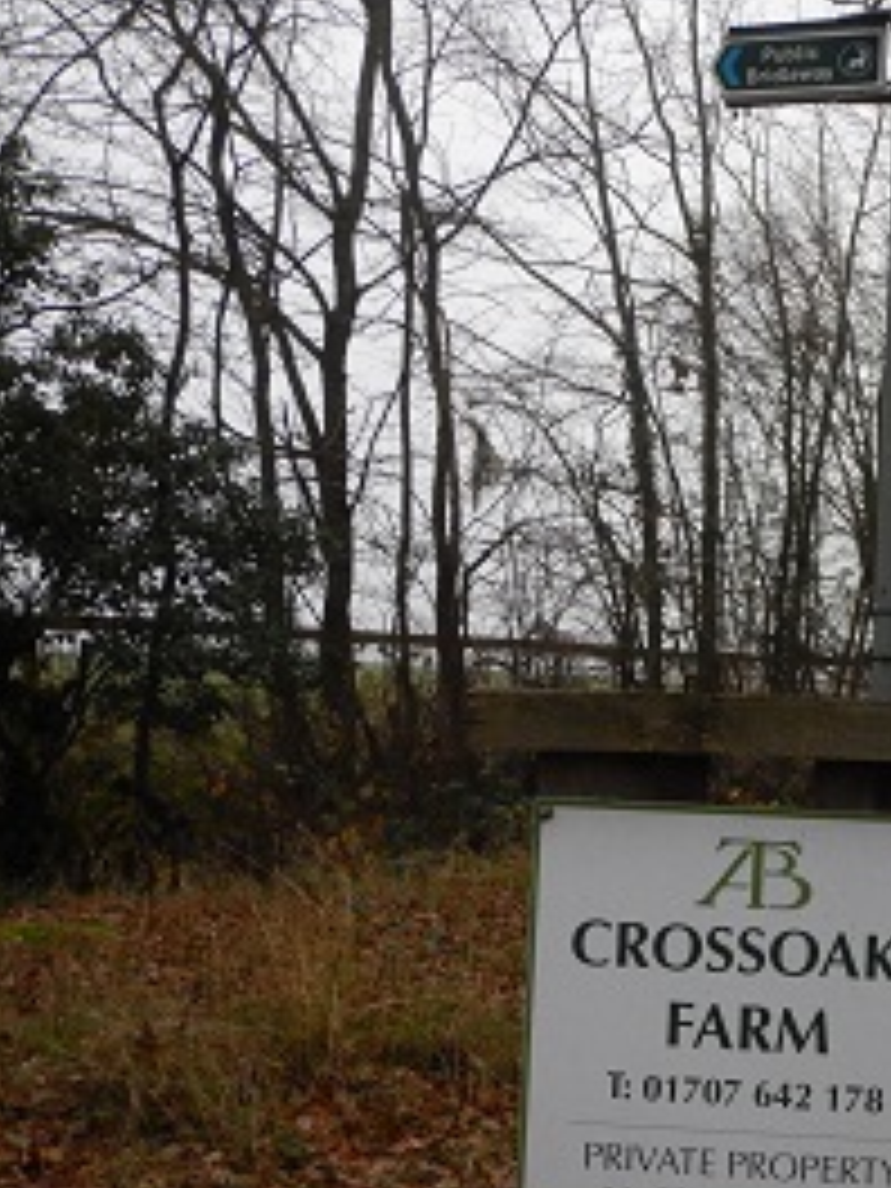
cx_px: 738
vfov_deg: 34.3
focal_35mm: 56
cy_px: 626
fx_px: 1922
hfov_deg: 25.6
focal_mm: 6.6
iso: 800
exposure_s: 1/800
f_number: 4.2
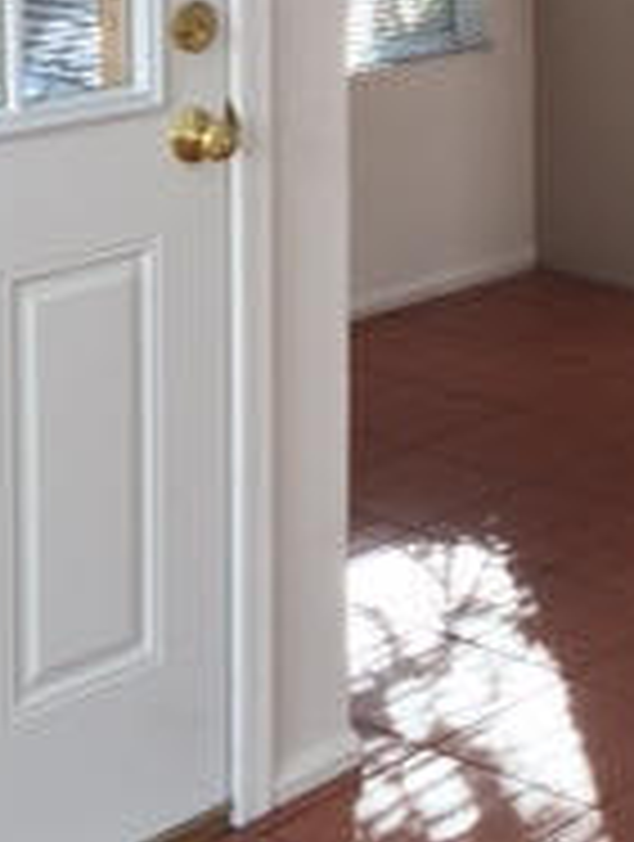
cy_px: -18
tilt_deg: -6.1
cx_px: 769
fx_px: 2409
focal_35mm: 99
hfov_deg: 14.5
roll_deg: -0.9
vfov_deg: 19.2
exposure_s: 1/40
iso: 32
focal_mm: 4.15
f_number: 2.2
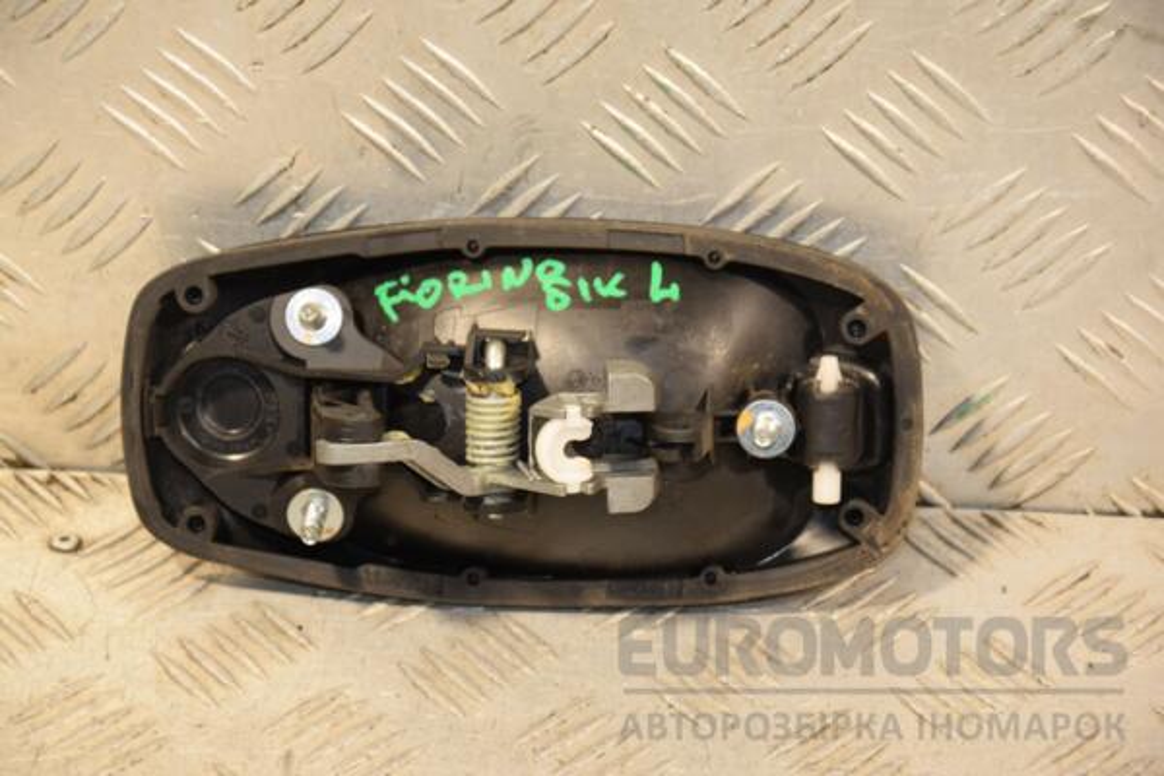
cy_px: 388
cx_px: 582
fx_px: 4122
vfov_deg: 10.8
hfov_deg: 16.1
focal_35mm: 128
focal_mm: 85
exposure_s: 1/125
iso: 800
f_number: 5.6
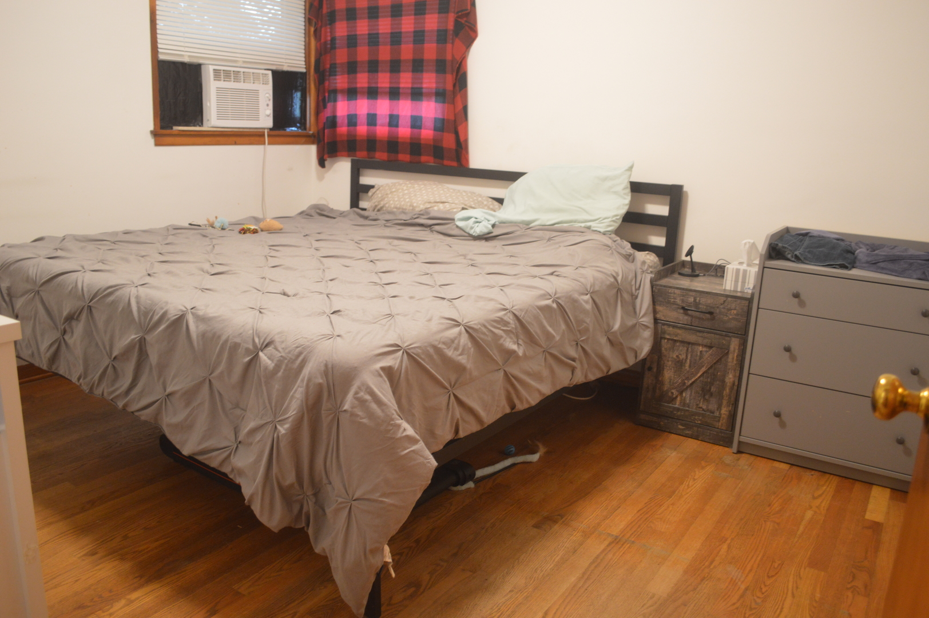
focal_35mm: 27
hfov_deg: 67.4
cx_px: 464
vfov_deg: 47.9
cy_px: 309
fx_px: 696
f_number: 3.5
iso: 900
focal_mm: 18
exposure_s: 1/15
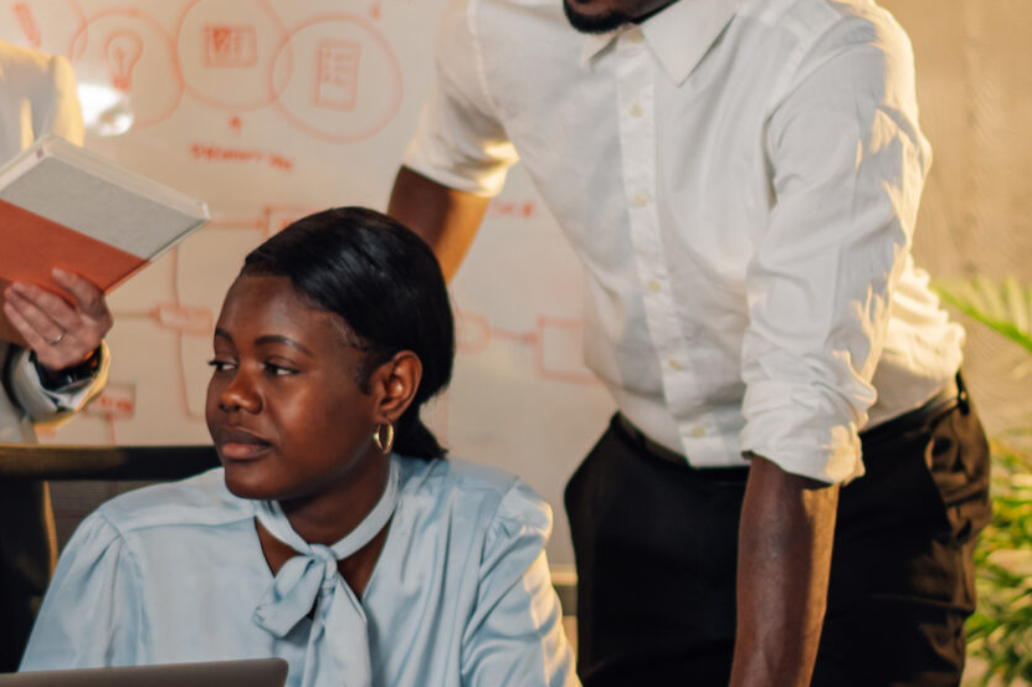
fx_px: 4412
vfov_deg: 8.9
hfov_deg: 13.3
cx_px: 545
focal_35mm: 154
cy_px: 418
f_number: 1.8
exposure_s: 1/160
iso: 250
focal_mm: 50
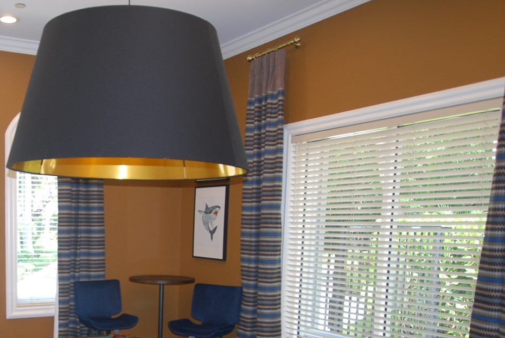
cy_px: 293
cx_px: 98
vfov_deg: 31.5
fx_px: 574
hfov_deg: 45.0
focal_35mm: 41
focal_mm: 15
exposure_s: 1/60
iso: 200
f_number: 3.5
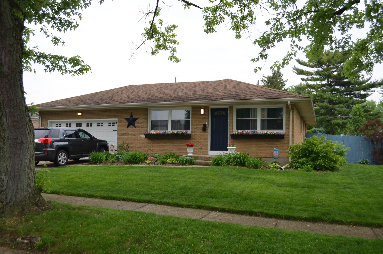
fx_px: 350
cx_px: 192
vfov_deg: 39.8
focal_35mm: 33
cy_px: 127
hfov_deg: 57.3
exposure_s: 1/200
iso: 100
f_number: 5
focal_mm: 22
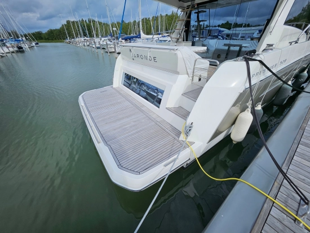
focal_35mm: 13
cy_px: 116
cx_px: 155
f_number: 2.2
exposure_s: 1/1641
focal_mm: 1.74
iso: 32
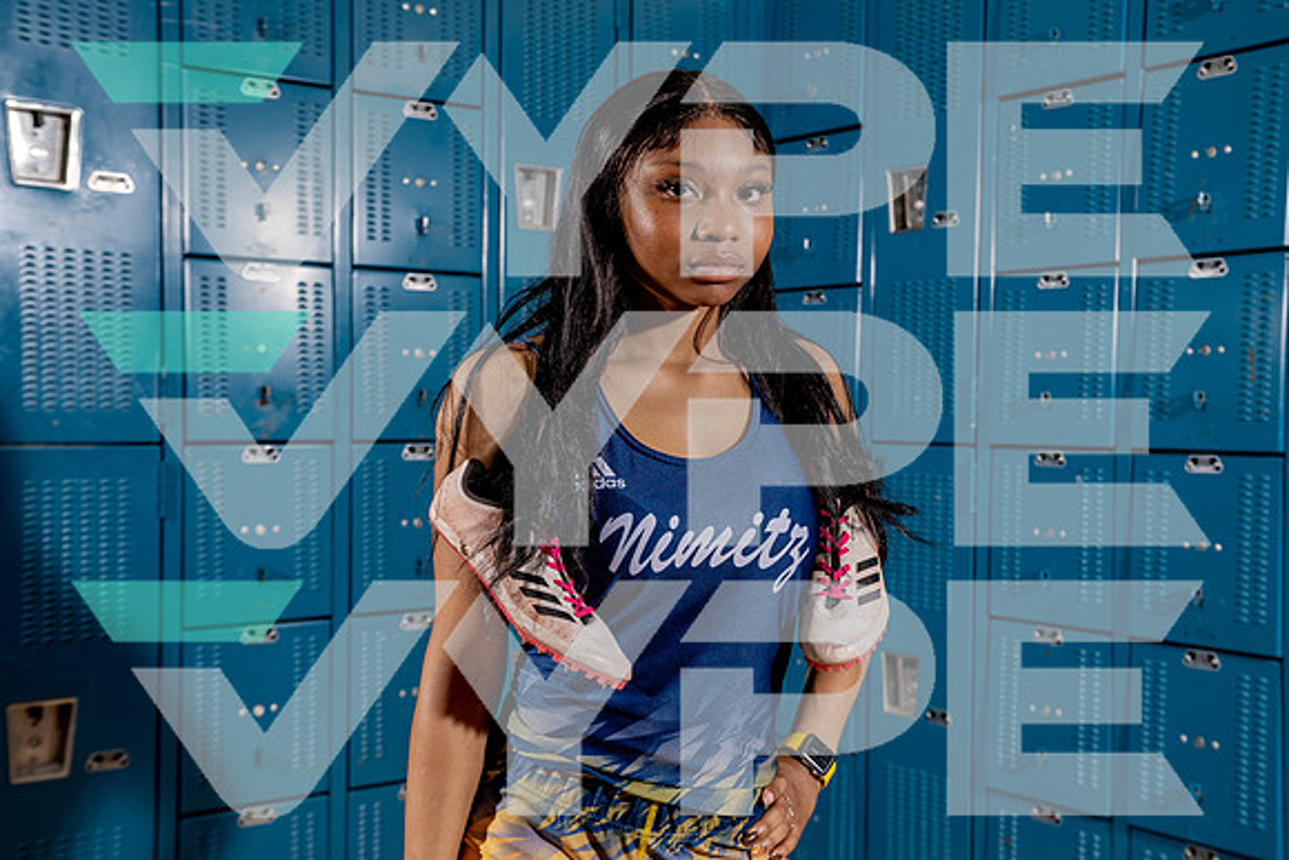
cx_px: 644
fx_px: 1647
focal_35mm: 46
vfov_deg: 29.3
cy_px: 430
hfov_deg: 42.7
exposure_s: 1/250
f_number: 5
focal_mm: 46
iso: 100
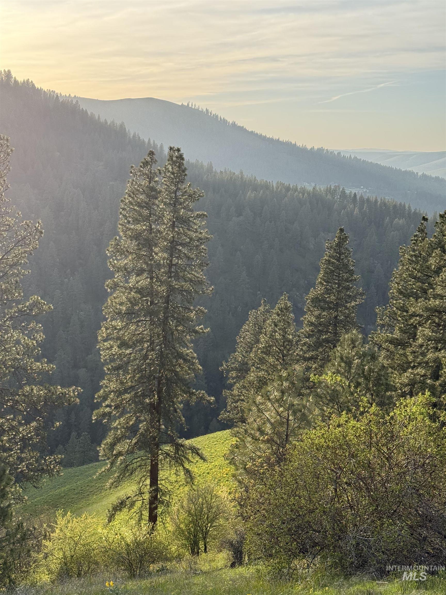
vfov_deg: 39.7
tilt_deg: -6.9
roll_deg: -2.0
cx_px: 223
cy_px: 298
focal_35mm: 48
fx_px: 825
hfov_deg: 30.3
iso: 80
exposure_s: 1/1883
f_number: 1.78
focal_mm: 6.76
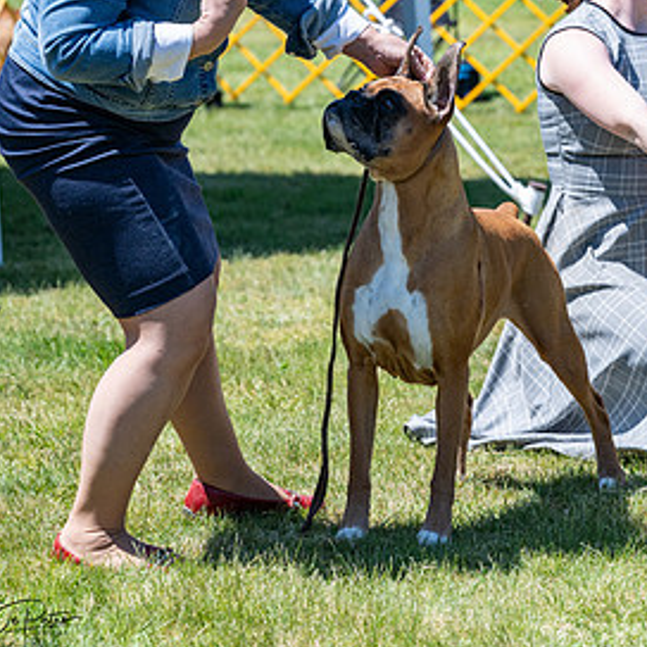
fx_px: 3806
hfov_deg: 9.7
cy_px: 131
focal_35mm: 180
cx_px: 316
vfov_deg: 9.7
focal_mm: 128
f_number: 7.1
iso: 800
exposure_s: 1/1600
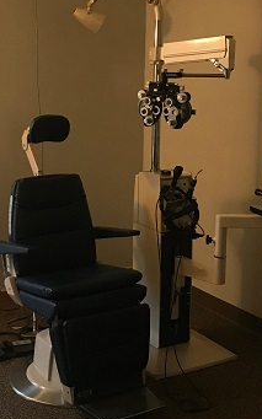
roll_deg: -0.3
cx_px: 75
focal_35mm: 58
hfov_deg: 22.2
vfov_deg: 34.8
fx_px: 663
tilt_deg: -6.5
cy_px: 144
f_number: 1.8
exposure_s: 1/15
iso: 64
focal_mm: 3.99
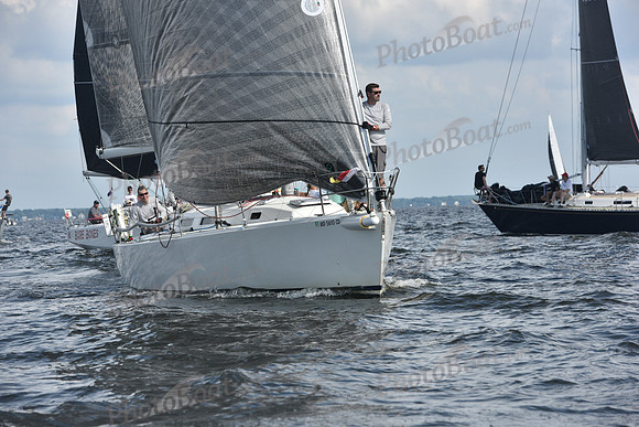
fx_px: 2752
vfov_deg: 8.9
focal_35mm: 155
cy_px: 214
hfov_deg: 13.2
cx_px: 320
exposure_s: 1/1250
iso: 320
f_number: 8
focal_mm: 155
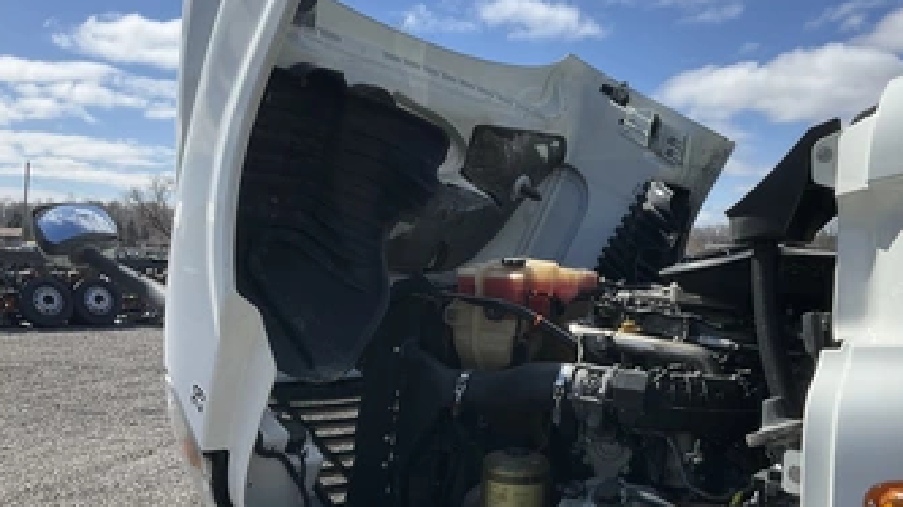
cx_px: 507
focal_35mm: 38
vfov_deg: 31.1
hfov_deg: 52.7
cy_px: 266
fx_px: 910
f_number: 1.8
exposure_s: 1/2141
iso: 25
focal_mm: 3
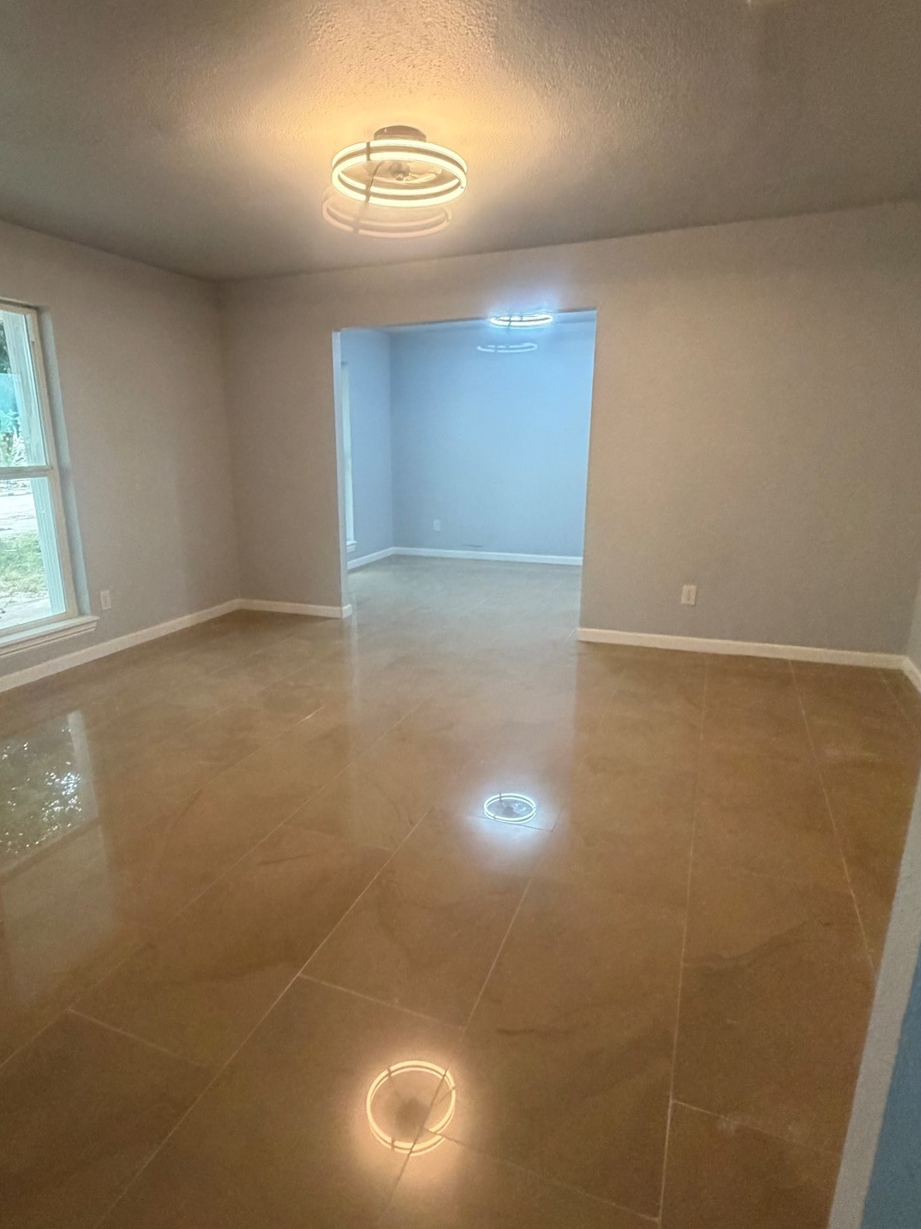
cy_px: 638
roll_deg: +0.0
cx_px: 422
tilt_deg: -15.5
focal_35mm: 20
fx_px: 710
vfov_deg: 81.7
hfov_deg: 65.8
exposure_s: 1/60
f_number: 2.2
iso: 500
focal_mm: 2.22
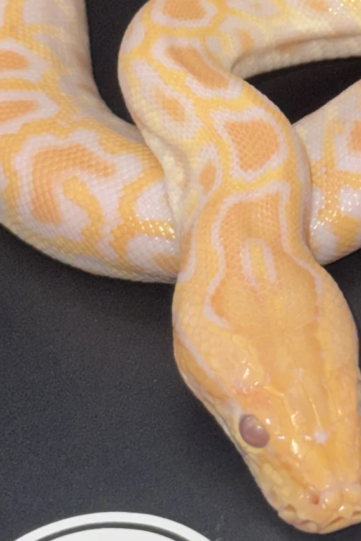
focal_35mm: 150
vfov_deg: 13.7
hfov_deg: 9.1
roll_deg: +1.3
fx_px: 2256
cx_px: 403
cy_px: 155
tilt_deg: -44.4
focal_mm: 6.76
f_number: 1.78
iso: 50
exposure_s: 1/312
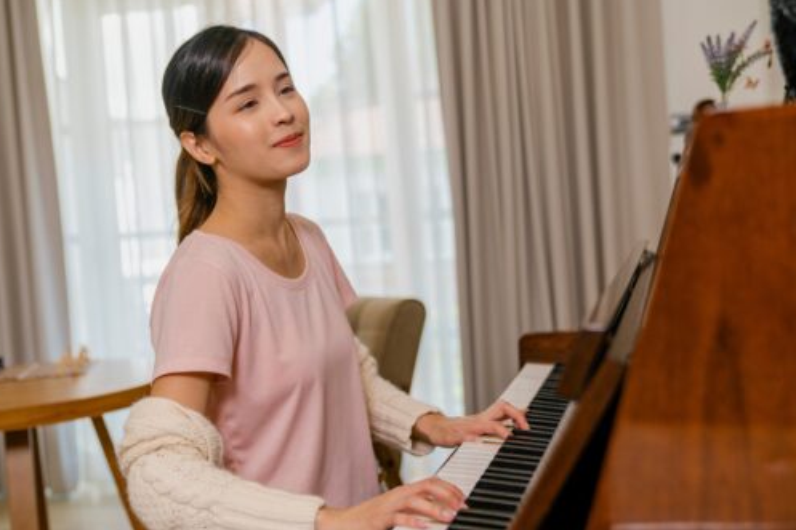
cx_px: 398
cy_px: 267
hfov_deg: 43.6
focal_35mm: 45
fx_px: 995
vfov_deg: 29.8
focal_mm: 40
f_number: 2.8
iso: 125
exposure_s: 1/200
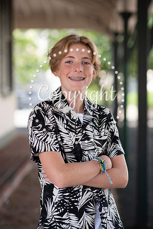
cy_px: 114
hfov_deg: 16.1
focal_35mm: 85
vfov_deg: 23.9
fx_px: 542
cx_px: 76
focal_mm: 85
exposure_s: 1/320
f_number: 2.5
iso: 200
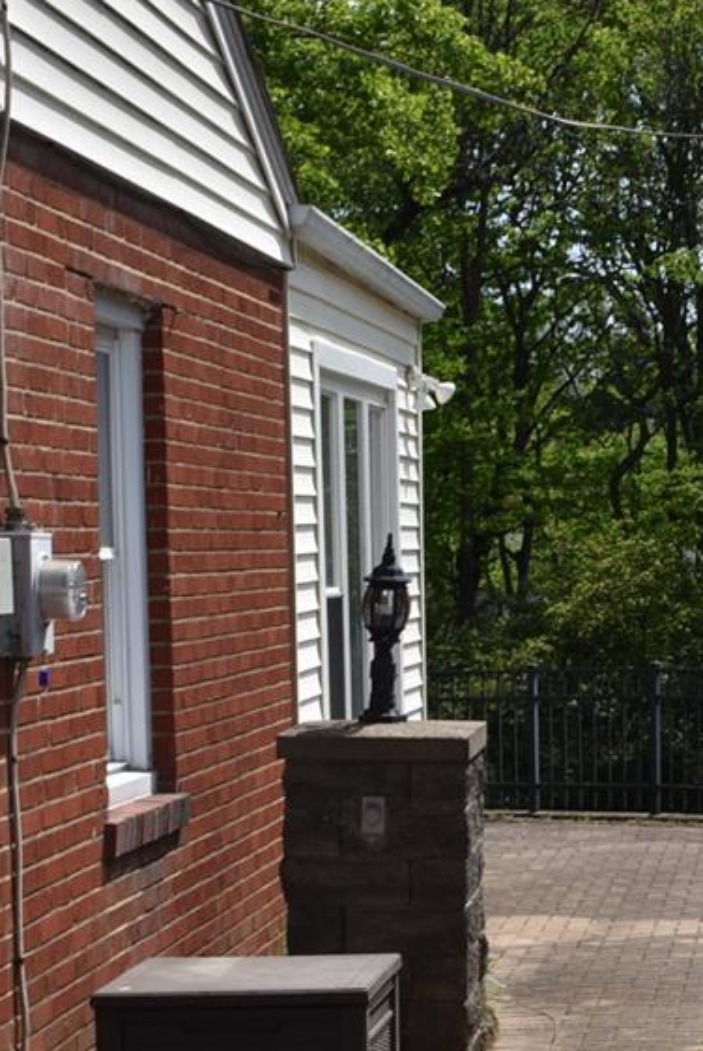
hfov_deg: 14.2
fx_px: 2805
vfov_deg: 21.0
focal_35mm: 96
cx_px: 510
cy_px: 821
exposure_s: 1/200
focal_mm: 24
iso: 100
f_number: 10
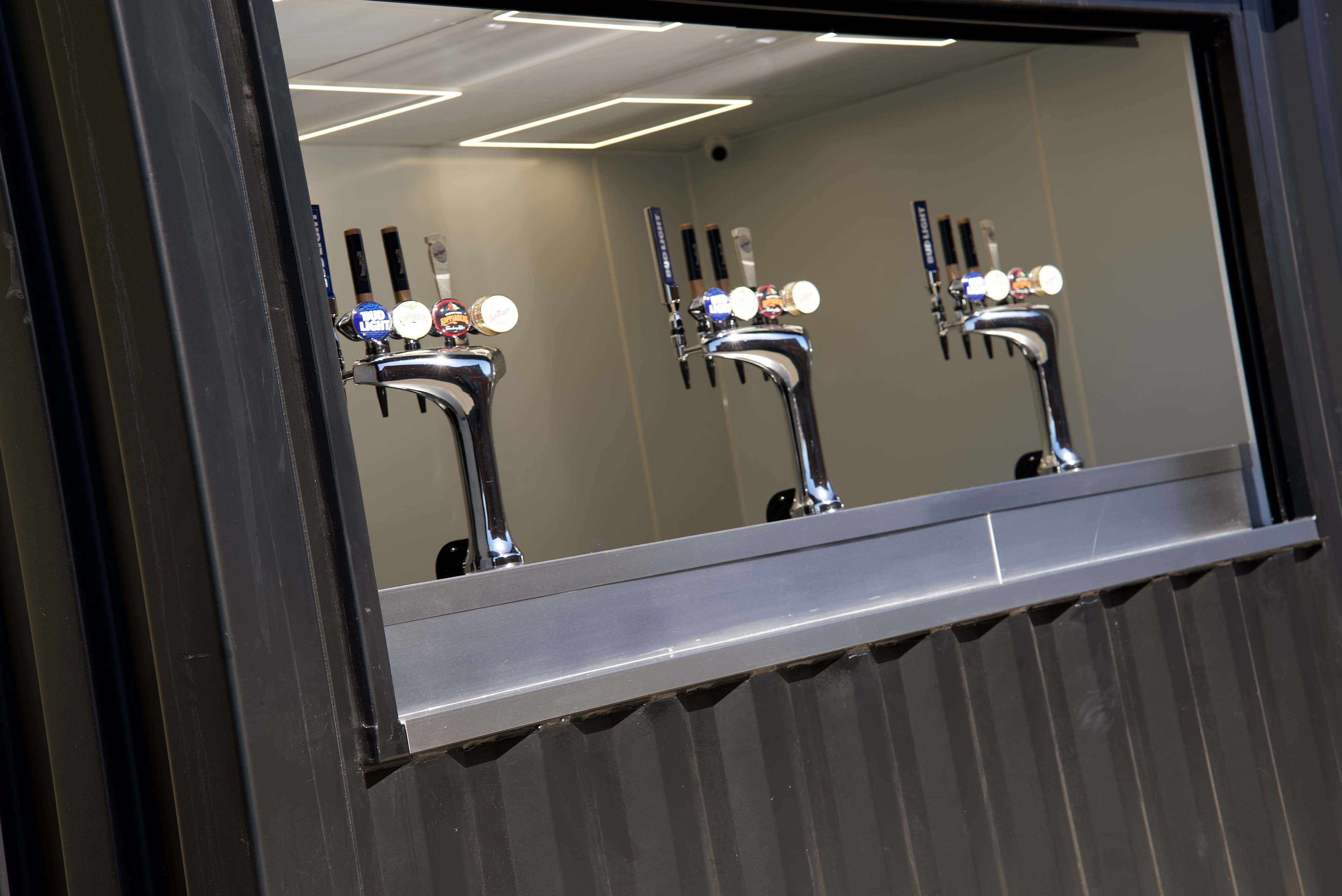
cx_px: 671
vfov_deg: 18.2
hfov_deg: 27.0
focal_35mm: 75
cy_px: 448
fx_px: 2797
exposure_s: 1/160
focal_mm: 75
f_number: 4.5
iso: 125
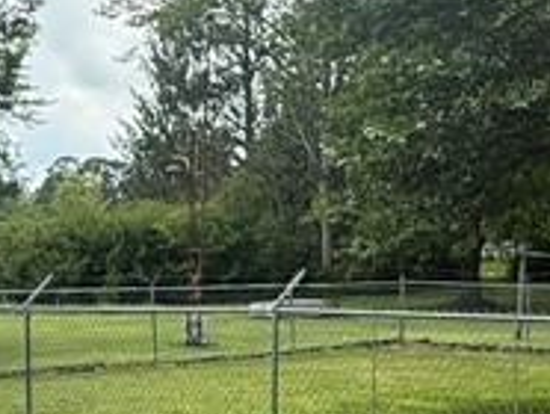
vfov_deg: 19.0
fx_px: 1225
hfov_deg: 24.9
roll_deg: -0.6
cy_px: 343
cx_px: 438
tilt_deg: -3.5
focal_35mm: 77
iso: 64
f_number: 2.2
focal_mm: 2.22
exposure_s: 1/789
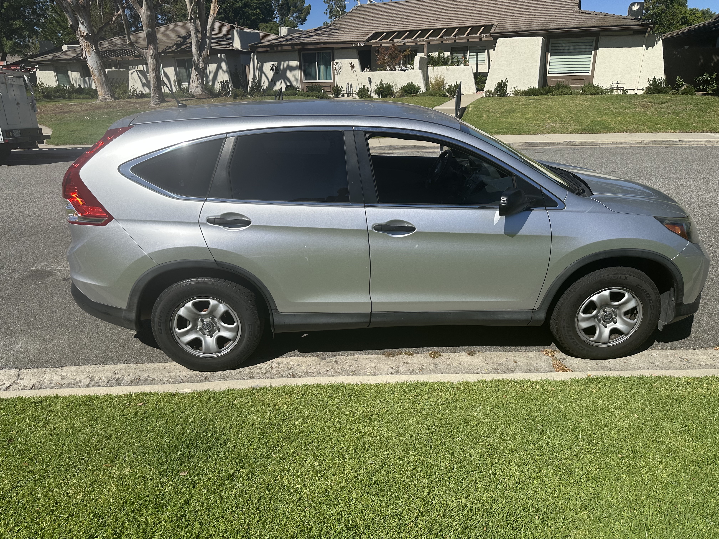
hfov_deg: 71.6
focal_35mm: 24
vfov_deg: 56.8
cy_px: 270
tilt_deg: -19.2
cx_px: 360
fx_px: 498
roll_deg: +1.9
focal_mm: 6.86
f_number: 1.78
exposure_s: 1/6211
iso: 80
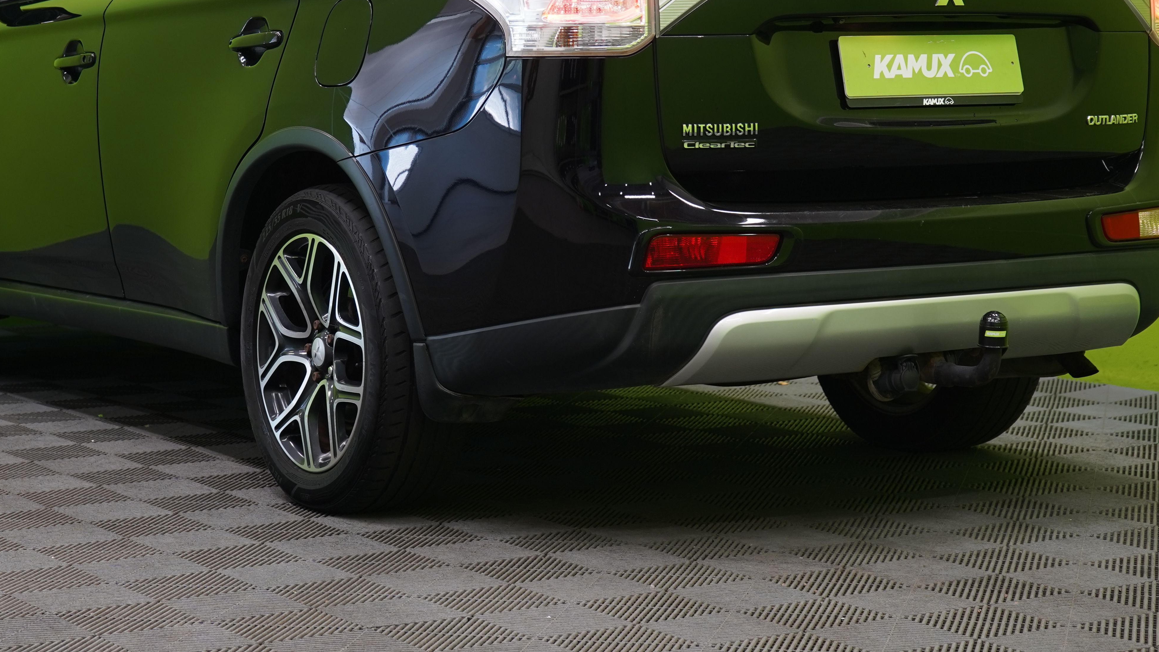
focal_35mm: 85
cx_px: 535
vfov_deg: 14.1
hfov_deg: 25.0
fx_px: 2612
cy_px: 96
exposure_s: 1/30
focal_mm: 53
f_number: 5
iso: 400
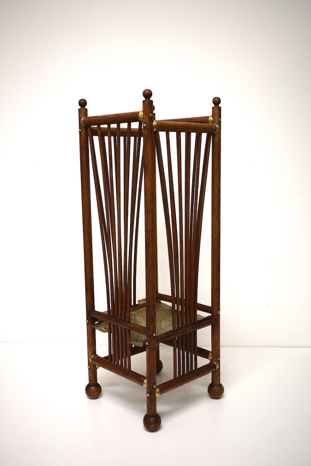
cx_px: 156
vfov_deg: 51.3
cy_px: 233
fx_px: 485
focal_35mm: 38
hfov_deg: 35.5
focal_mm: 25
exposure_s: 1/60
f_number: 4
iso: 400
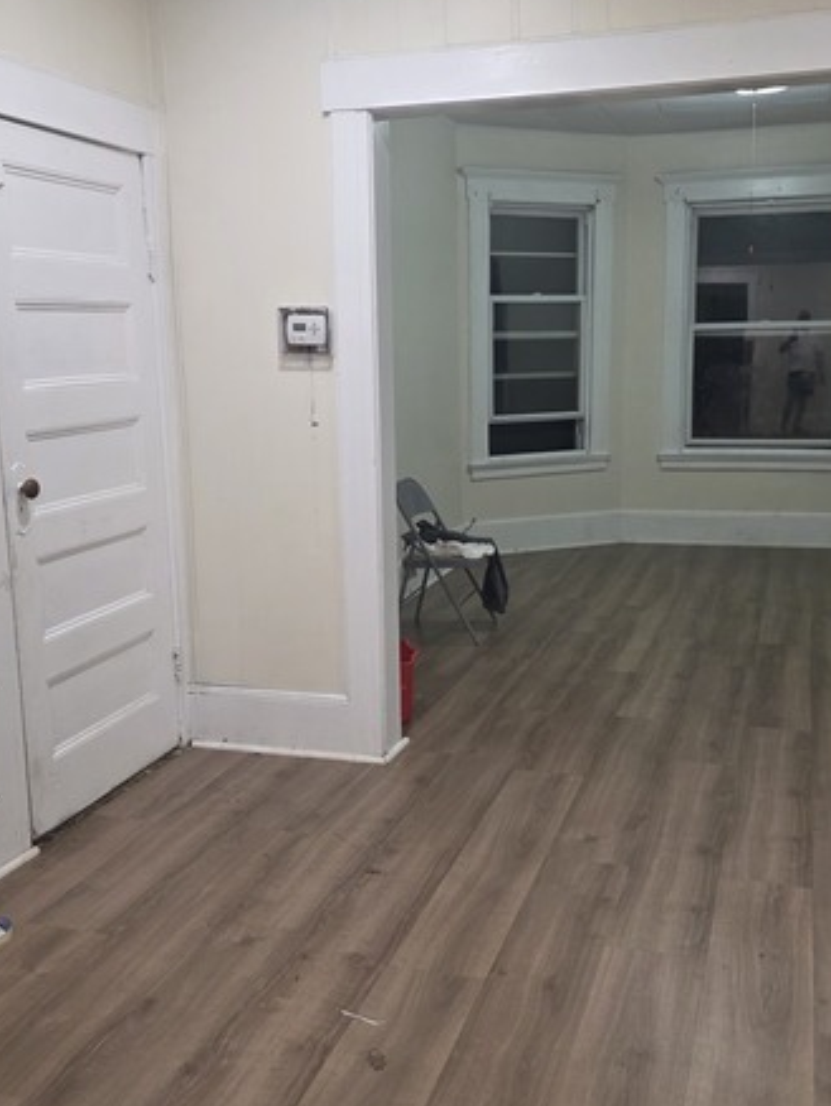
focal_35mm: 35
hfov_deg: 40.6
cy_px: 521
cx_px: 475
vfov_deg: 52.6
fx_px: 1119
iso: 320
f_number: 1.7
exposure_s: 1/120
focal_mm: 6.3
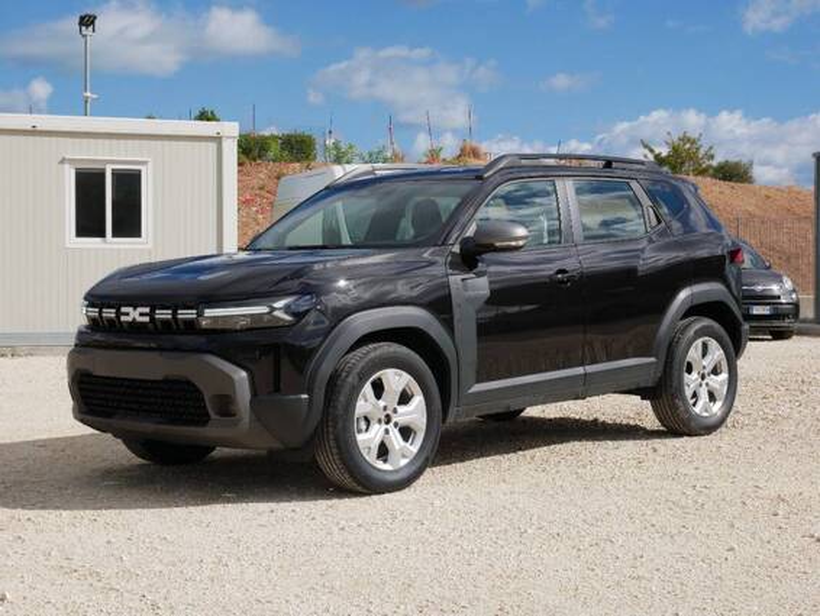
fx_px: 1517
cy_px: 308
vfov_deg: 22.9
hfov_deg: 30.3
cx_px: 410
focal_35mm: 64
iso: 200
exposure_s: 1/500
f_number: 10
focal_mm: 32
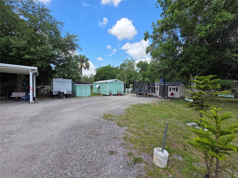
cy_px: 89
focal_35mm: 13
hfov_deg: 106.2
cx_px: 119
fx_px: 89
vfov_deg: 89.9
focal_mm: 2.2
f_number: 1.9
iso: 40
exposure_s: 1/1173
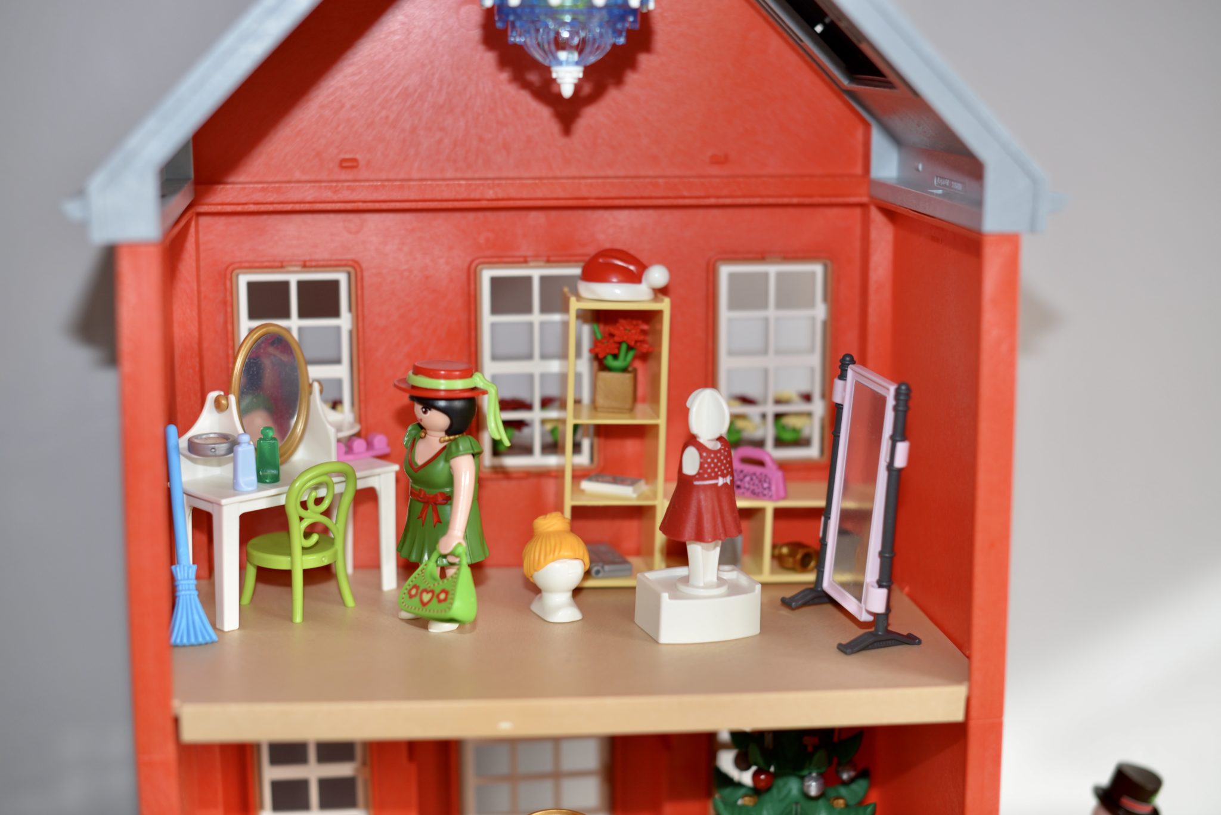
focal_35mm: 50
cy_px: 408
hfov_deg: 39.6
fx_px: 1696
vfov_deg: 27.0
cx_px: 610
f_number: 2.8
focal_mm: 50
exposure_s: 1/80
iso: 400
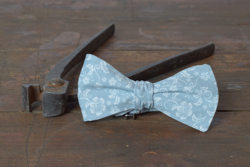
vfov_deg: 18.2
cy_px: 84
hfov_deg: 27.0
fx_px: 521
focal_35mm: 75
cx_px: 125
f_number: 11
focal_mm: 50
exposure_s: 1/1.6
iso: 200
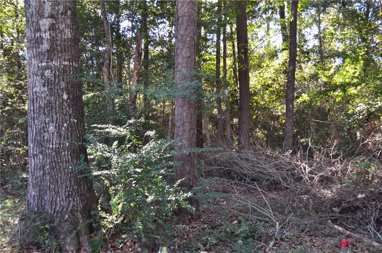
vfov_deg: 34.1
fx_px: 413
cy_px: 126
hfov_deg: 49.6
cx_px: 191
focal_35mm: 39
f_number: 7.1
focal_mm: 26
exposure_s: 1/40
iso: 400
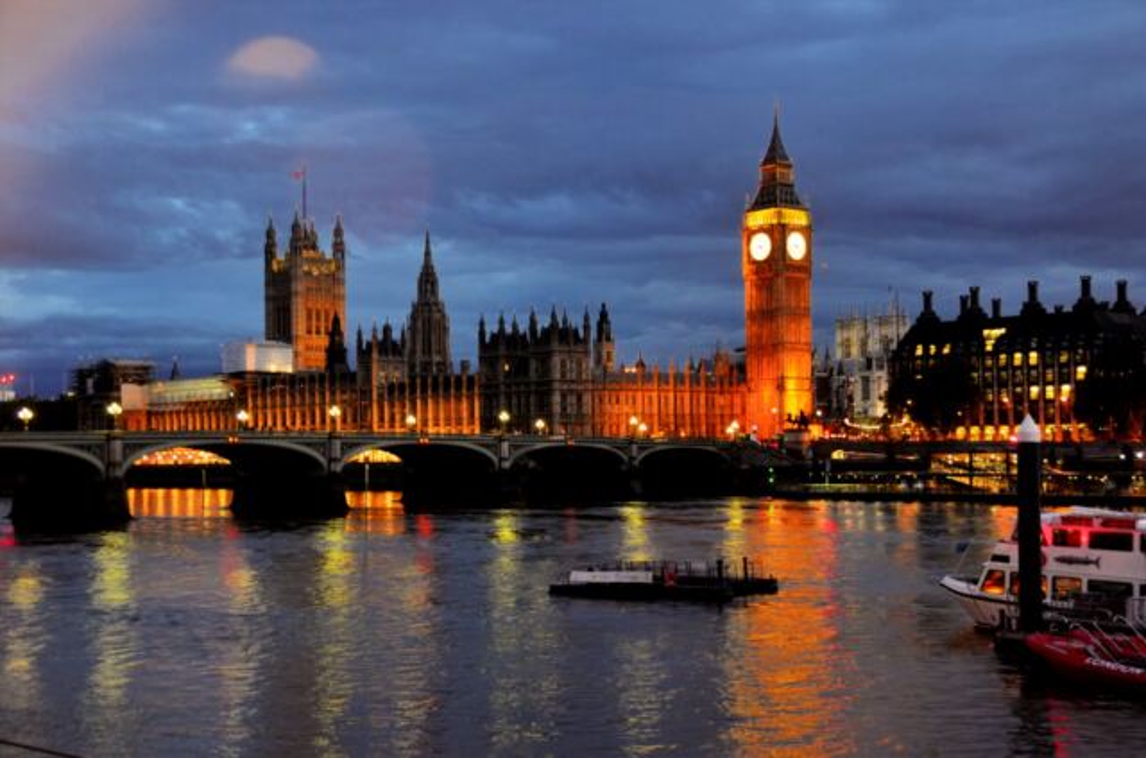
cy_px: 379
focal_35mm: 48
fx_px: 1524
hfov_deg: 41.2
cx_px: 573
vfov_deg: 27.9
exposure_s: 1/2.5
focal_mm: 32
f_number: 4.2
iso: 400
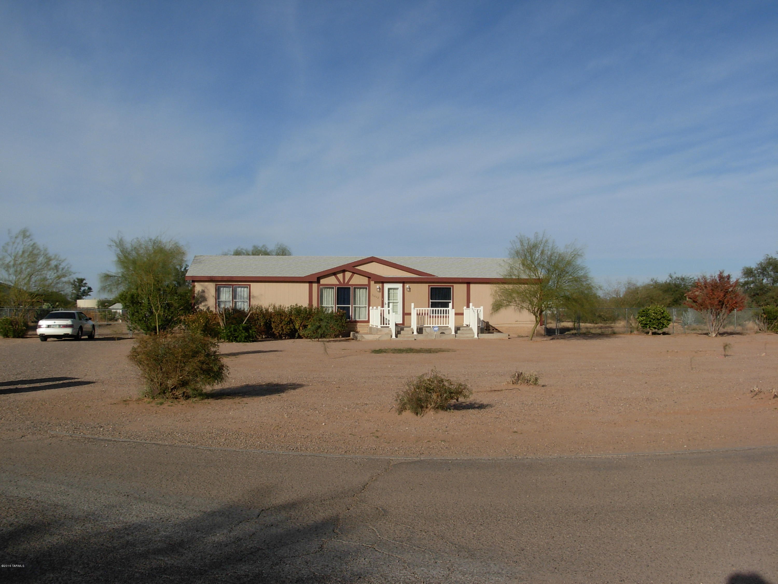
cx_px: 389
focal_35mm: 38
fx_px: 854
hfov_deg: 49.0
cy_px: 292
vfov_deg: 37.7
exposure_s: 1/939
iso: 79
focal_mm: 6.3
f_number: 4.9
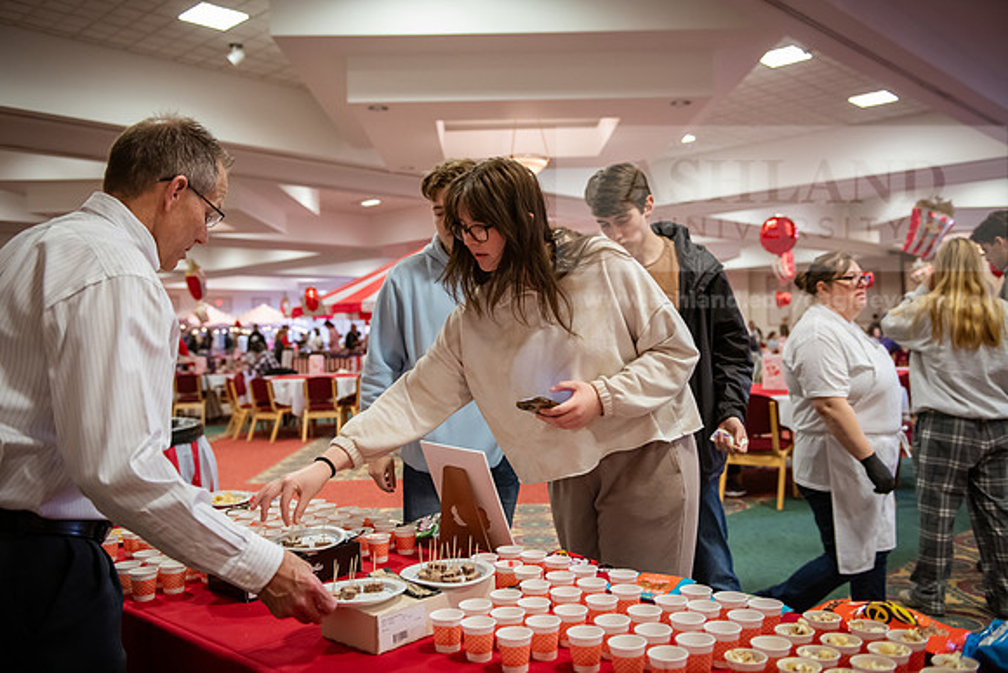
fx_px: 896
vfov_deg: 41.1
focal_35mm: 32
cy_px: 336
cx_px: 504
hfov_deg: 58.7
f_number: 3.2
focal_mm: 32
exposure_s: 1/200
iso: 2000
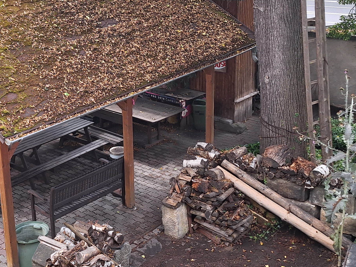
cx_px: 98
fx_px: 535
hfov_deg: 36.1
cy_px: 90
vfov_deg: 27.9
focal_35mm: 52
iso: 40
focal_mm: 5.54
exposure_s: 1/388
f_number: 1.8
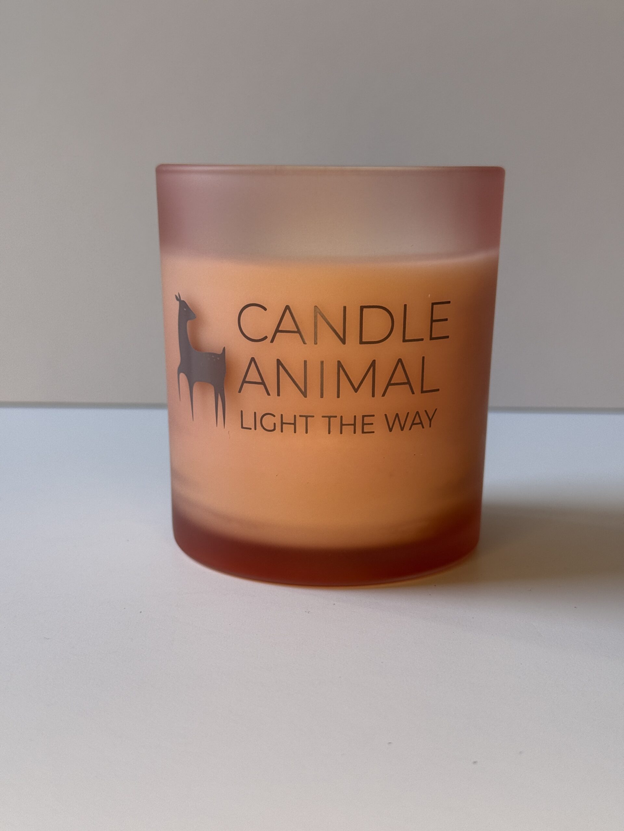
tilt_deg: -11.9
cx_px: 312
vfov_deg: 39.7
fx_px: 1154
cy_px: 416
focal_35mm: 48
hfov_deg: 30.3
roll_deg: -0.4
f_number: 1.78
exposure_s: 1/425
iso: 64
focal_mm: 6.76
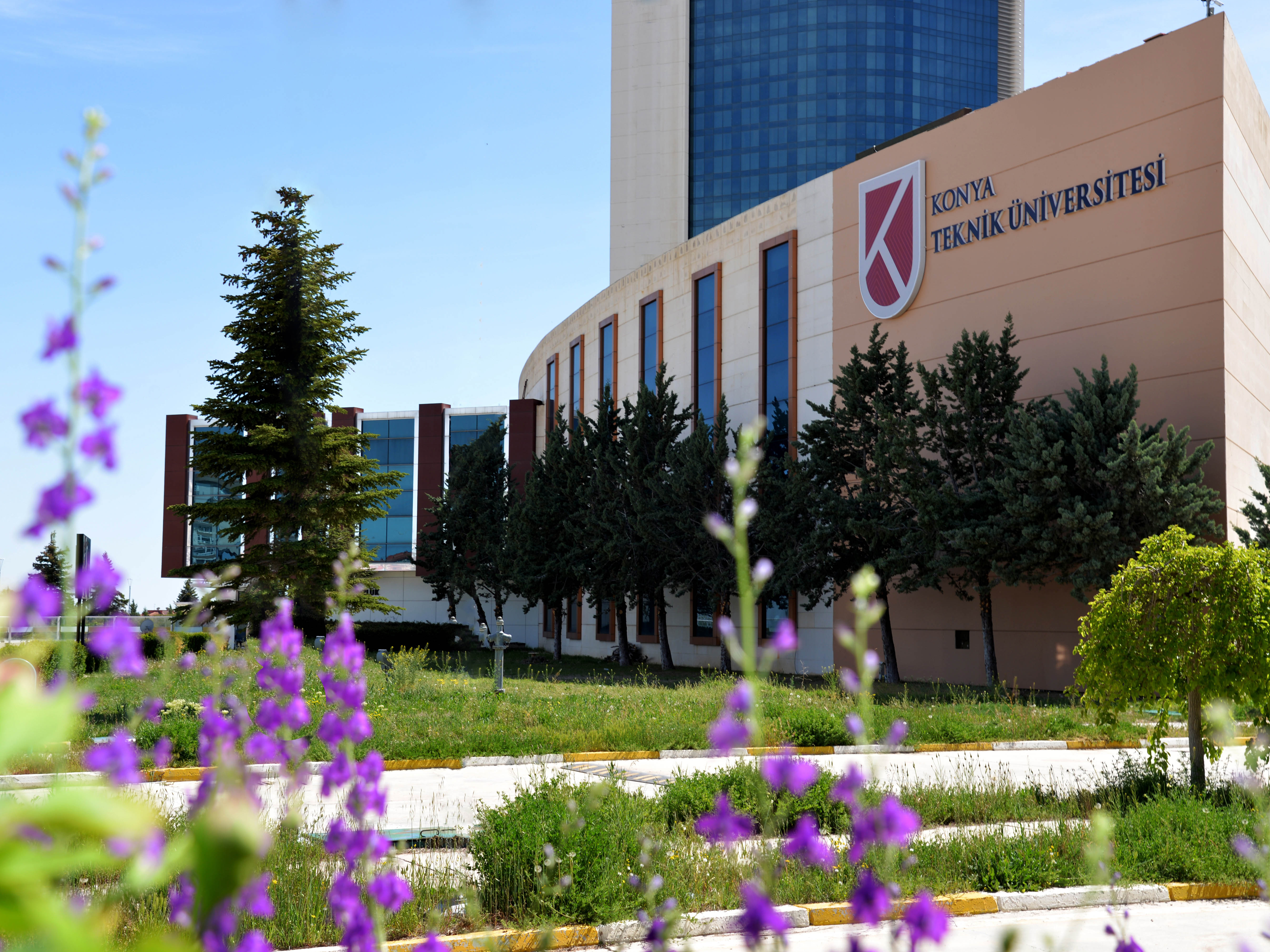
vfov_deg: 29.1
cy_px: 476
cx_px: 662
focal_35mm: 50
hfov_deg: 38.2
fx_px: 1834
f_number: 6.3
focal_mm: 46
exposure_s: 1/200
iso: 100
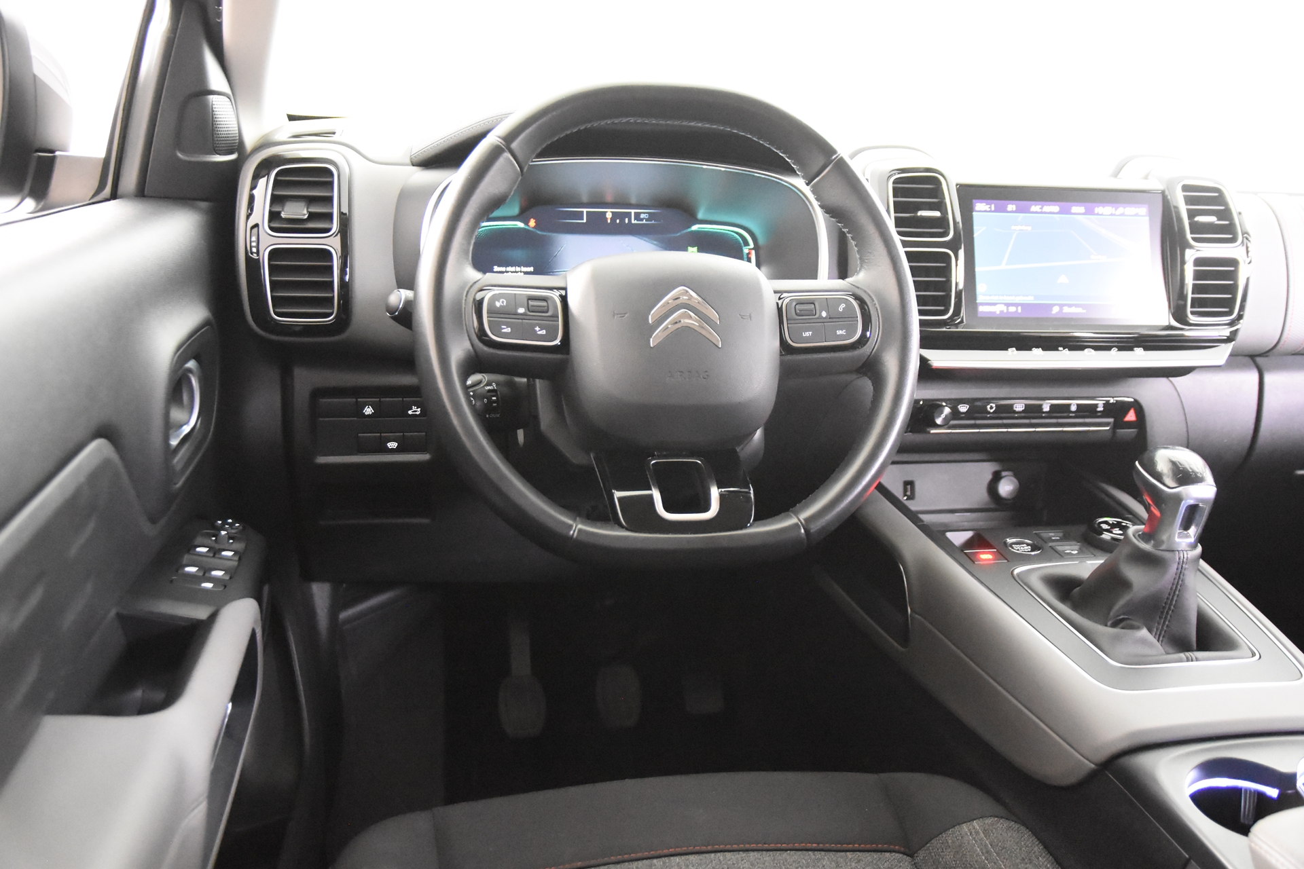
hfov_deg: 53.1
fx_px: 1304
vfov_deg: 36.9
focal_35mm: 36
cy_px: 434
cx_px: 652
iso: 10000
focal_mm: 24
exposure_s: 1/40
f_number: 3
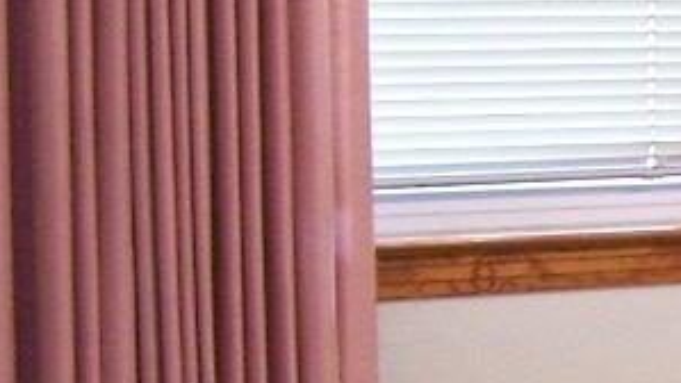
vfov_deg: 5.6
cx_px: 1289
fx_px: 3881
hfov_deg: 9.5
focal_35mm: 215
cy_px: 360
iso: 140
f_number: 2.8
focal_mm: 6.3
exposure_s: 1/15
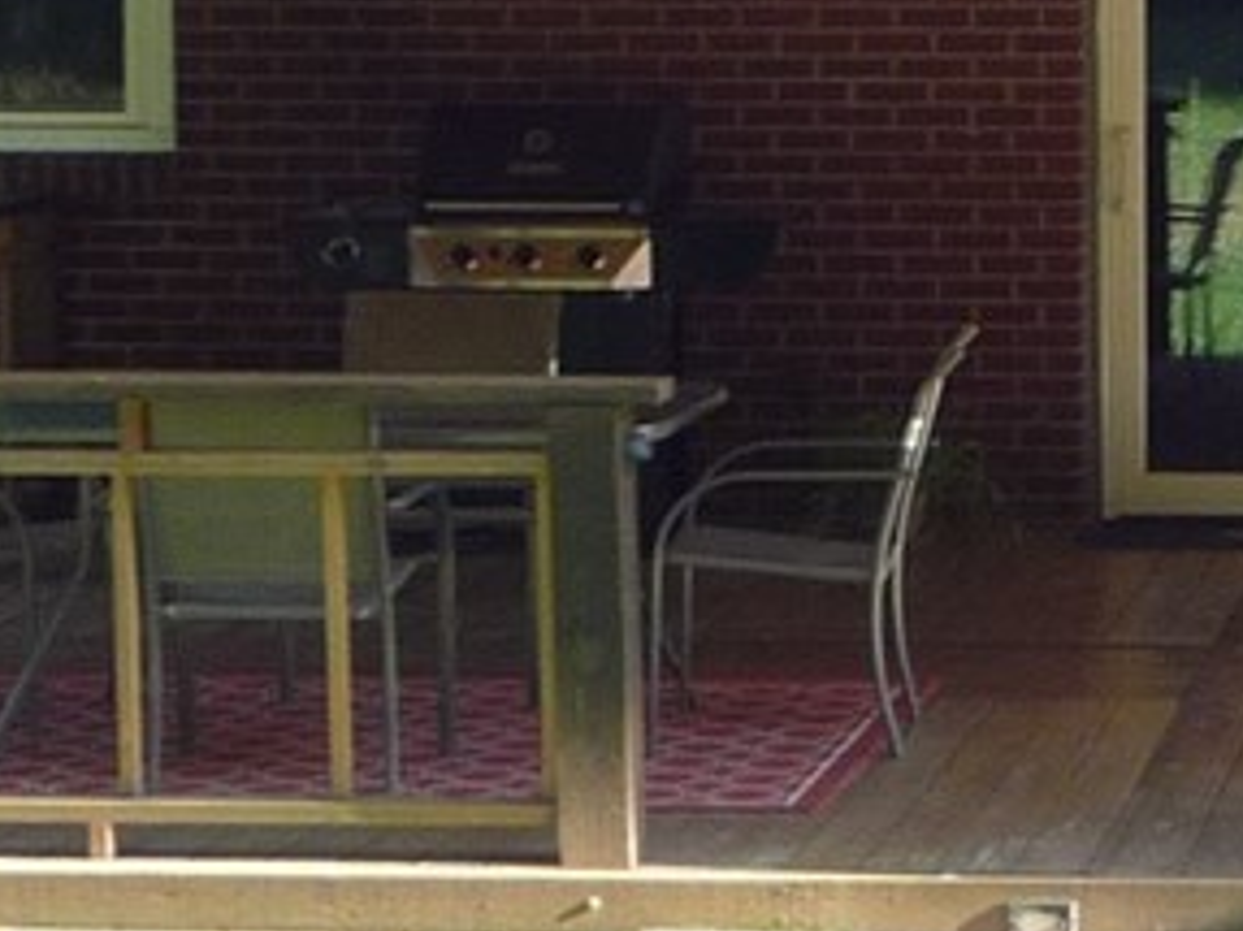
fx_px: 5384
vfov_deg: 9.9
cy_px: 238
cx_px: 1408
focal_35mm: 150
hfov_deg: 12.9
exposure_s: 1/100
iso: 100
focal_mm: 4.4
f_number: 2.8
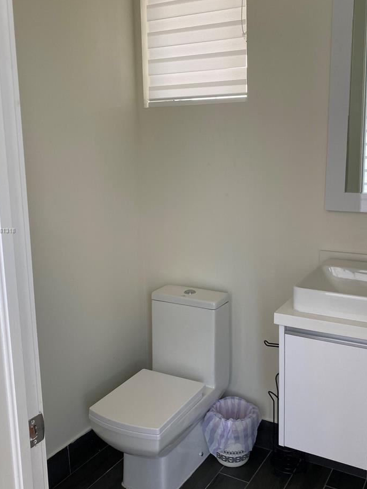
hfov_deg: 41.7
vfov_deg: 53.9
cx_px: 208
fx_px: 481
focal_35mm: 34
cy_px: 231
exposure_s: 1/120
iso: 50
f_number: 1.8
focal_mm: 4.25
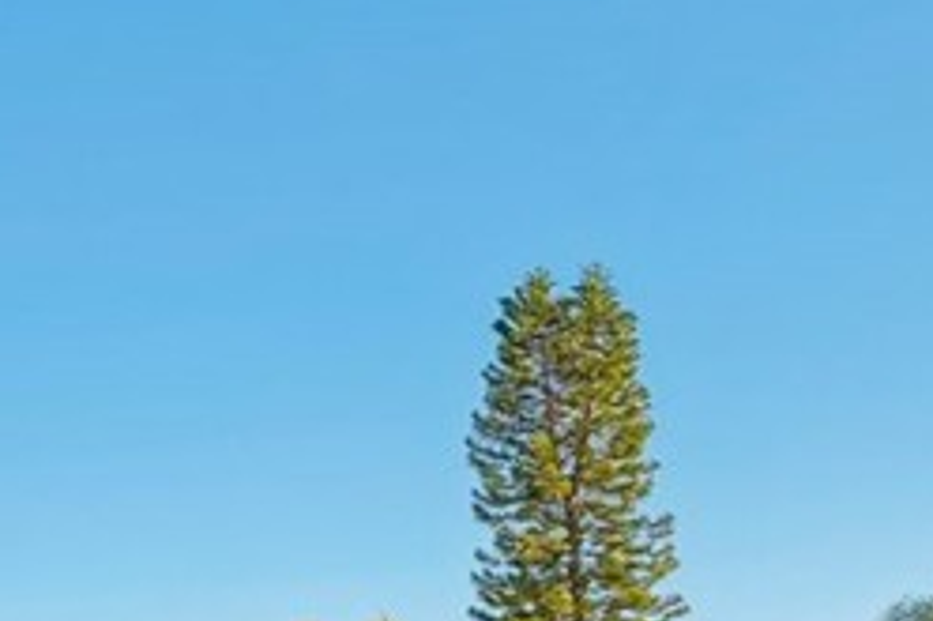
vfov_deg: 17.8
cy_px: 1005
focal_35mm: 66
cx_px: 892
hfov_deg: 28.9
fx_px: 1709
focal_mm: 16
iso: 400
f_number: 8
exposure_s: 1/200
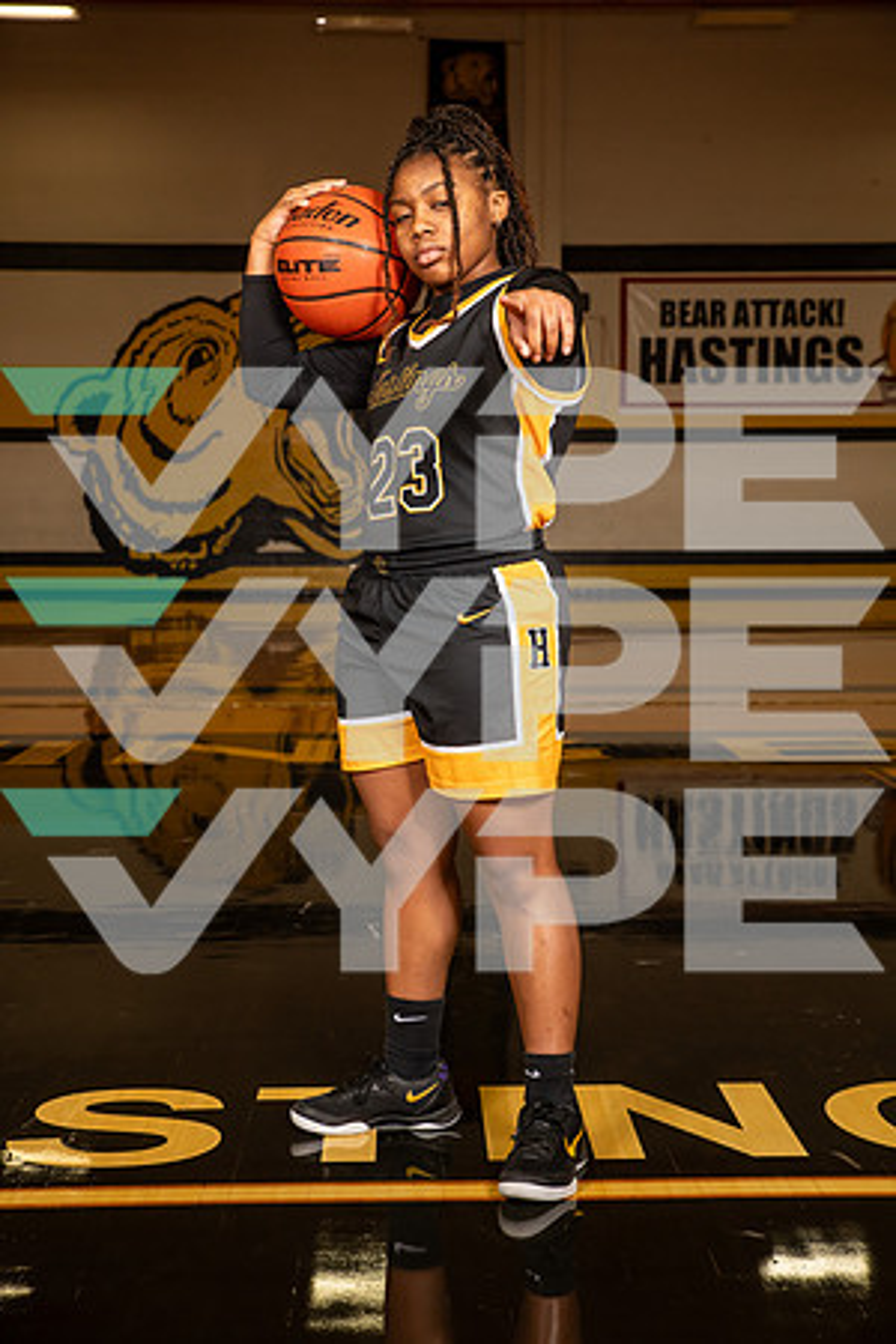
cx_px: 448
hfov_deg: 24.2
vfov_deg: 35.6
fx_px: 2091
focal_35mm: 56
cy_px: 672
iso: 640
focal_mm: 56
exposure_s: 1/400
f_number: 7.1
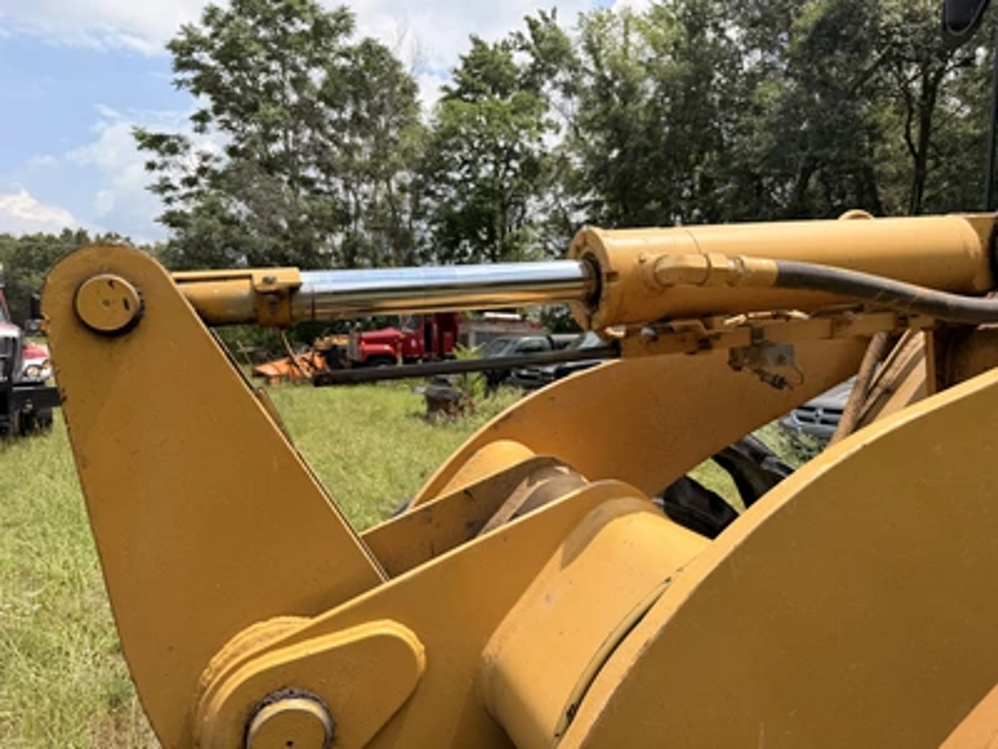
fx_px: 692
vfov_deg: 56.8
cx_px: 499
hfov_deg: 71.6
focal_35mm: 24
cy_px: 374
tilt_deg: -5.2
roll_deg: -3.0
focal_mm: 6.76
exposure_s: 1/3279
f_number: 1.78
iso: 80
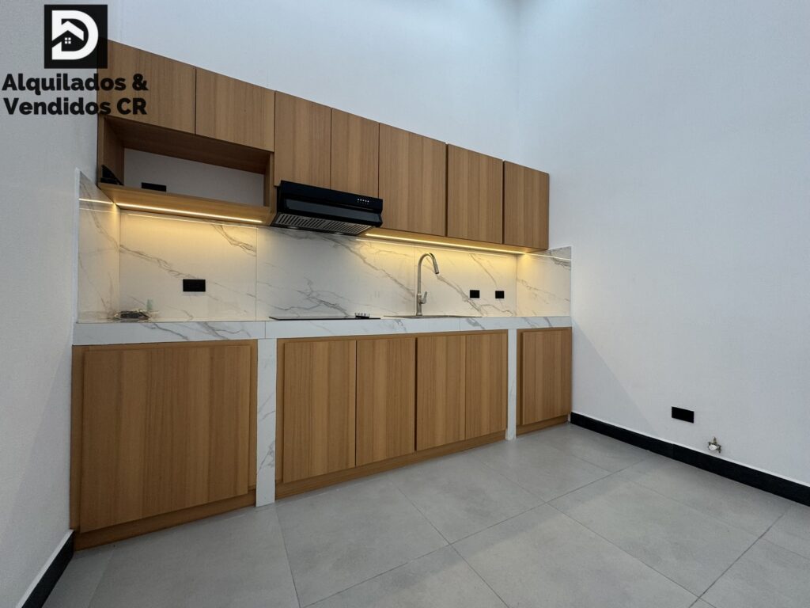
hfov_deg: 102.1
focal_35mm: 14
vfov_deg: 85.7
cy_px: 304
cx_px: 405
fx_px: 328
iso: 100
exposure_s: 1/99
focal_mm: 2.22
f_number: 2.2
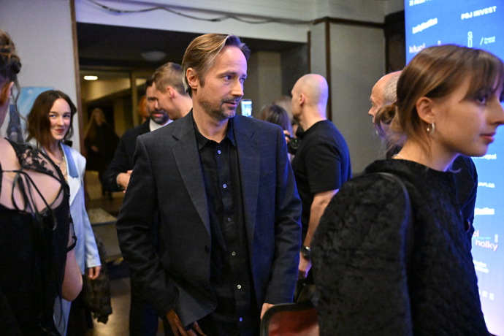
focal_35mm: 32
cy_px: 168
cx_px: 252
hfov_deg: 58.7
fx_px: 448
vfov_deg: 41.1
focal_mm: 32
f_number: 2.8
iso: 25600
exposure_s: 1/1000
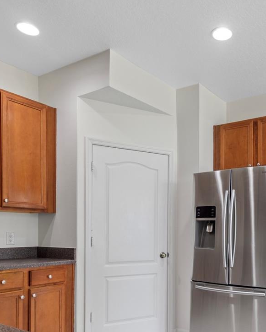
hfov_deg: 44.7
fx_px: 305
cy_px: 232
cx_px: 215
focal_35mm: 31
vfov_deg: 55.4
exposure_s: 1/3
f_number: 4
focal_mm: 10
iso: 100
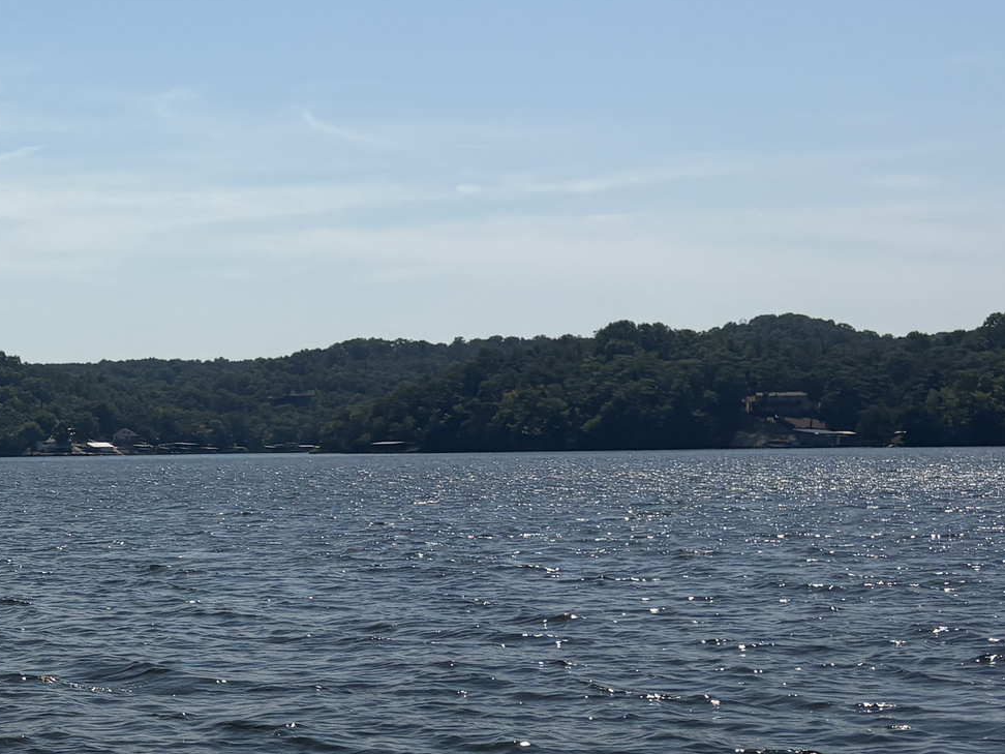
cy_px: 333
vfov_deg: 19.4
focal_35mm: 76
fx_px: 2206
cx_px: -218
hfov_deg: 23.4
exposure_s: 1/10101
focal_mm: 5.96
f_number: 1.6
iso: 50
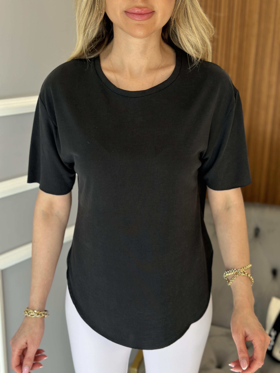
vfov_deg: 39.7
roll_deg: -0.9
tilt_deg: -17.7
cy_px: 186
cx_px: 140
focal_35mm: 48
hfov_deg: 30.3
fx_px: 518
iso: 80
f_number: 1.78
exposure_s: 1/211
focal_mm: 6.86
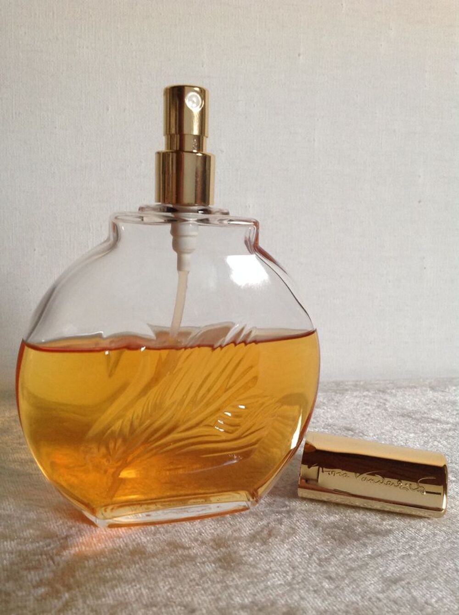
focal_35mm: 35
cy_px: 308
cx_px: 230
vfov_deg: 52.7
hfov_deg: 40.6
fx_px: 620
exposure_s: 1/15
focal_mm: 4.28
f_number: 2.4
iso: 125
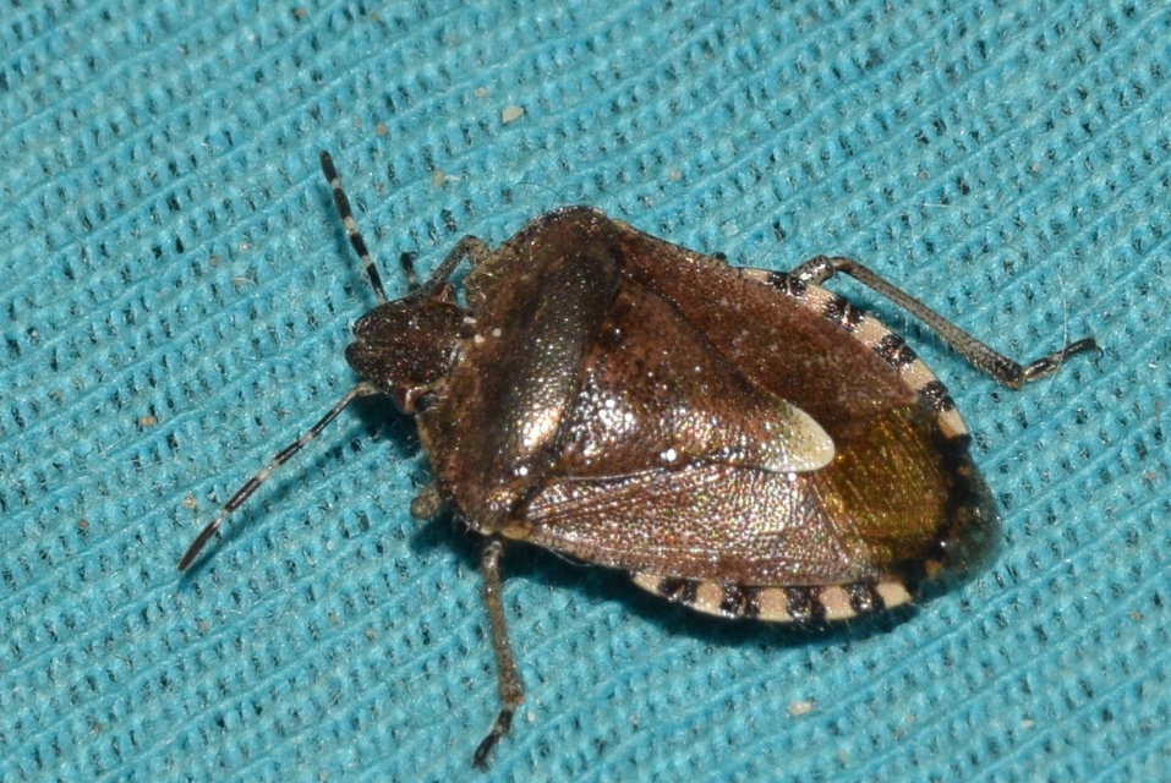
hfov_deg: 9.8
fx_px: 6837
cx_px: 586
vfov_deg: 6.6
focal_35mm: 210
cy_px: 392
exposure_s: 1/160
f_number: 16
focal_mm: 140
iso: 400
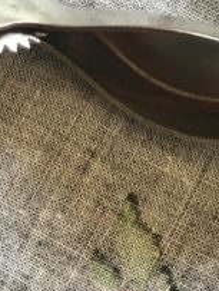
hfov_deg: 9.9
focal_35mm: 146
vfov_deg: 12.7
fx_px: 1228
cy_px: 457
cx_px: -99
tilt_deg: -85.5
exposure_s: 1/30
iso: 50
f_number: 2.2
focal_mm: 4.15
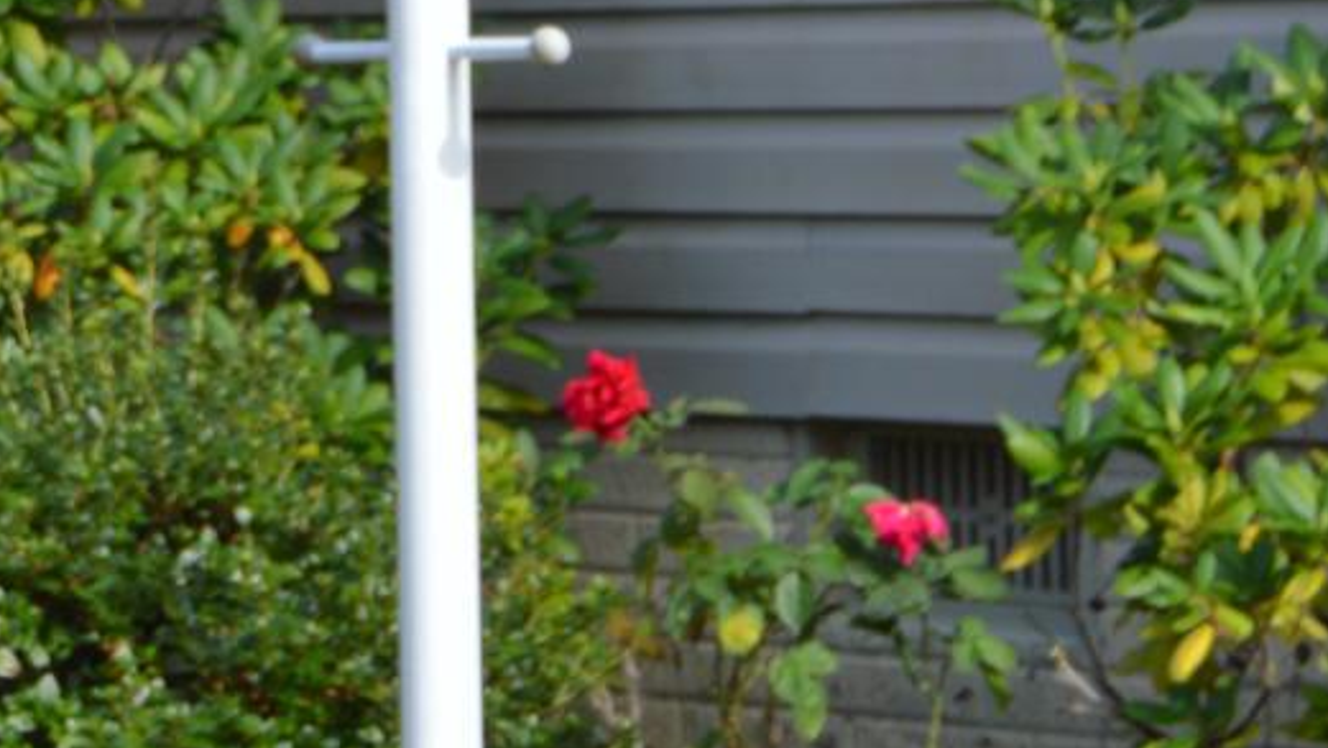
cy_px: -568
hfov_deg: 9.7
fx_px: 7398
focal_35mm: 210
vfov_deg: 5.7
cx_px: -1070
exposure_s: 1/160
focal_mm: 34
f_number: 7.1
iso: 100
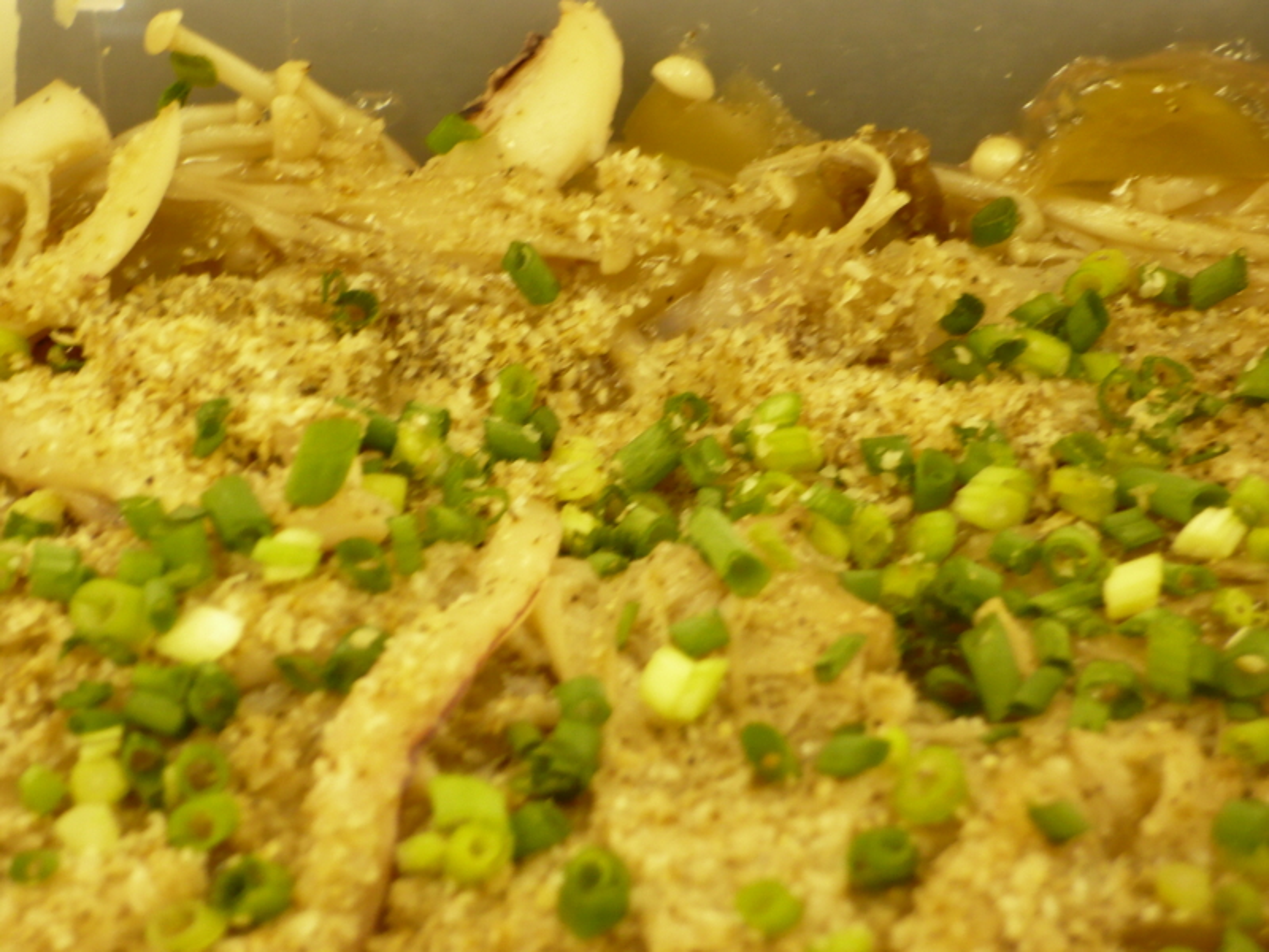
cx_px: 634
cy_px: 476
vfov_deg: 14.4
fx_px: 3776
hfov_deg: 19.1
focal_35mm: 103
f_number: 4.9
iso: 200
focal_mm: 17
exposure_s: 1/10
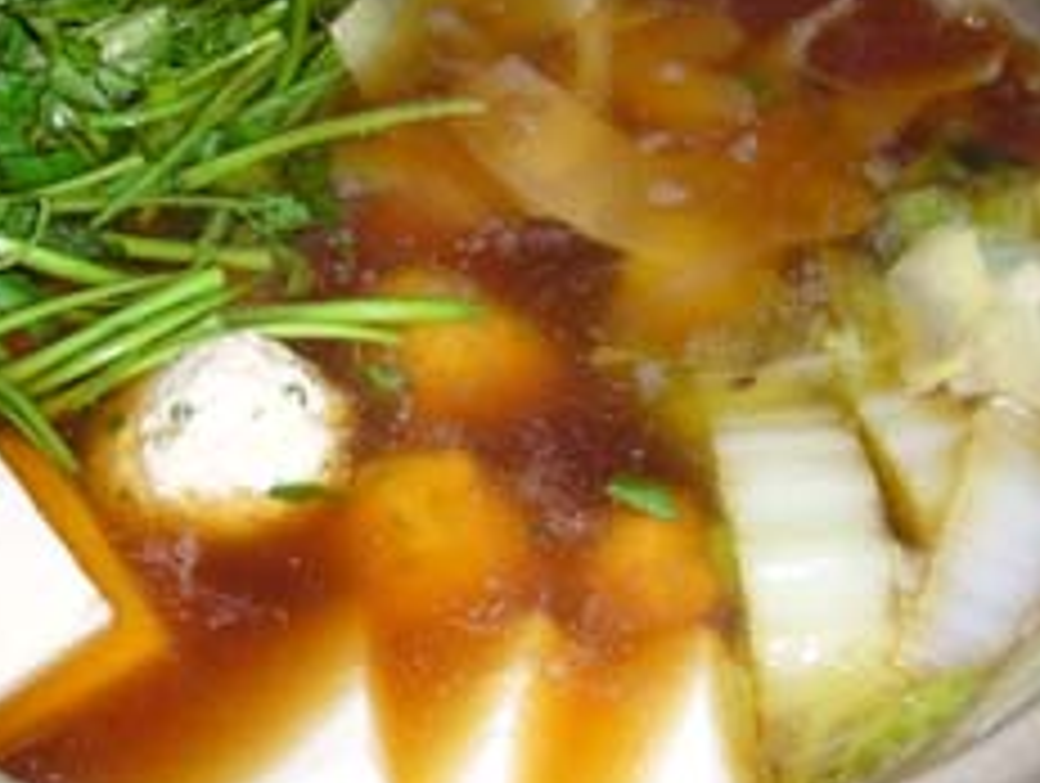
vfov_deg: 27.5
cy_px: 322
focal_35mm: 53
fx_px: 1595
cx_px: 392
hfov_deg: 35.9
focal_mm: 5.8
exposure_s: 1/60
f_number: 2.8
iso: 80
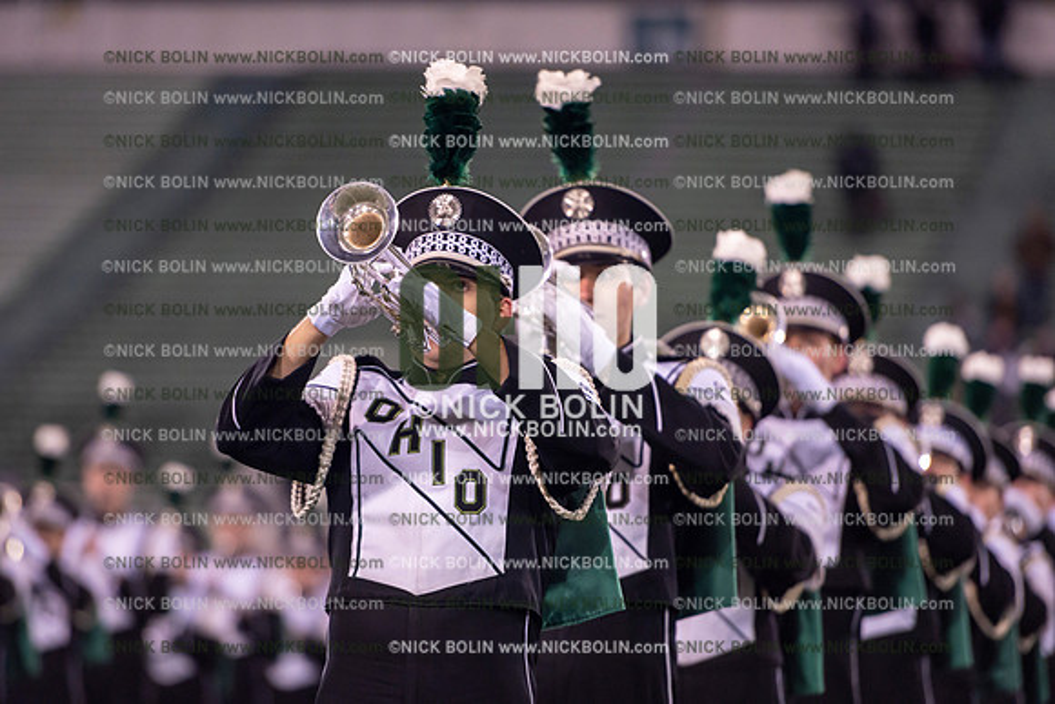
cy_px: 352
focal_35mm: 200
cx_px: 528
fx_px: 5862
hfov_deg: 10.3
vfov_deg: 6.9
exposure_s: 1/1250
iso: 2500
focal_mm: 200
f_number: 2.8
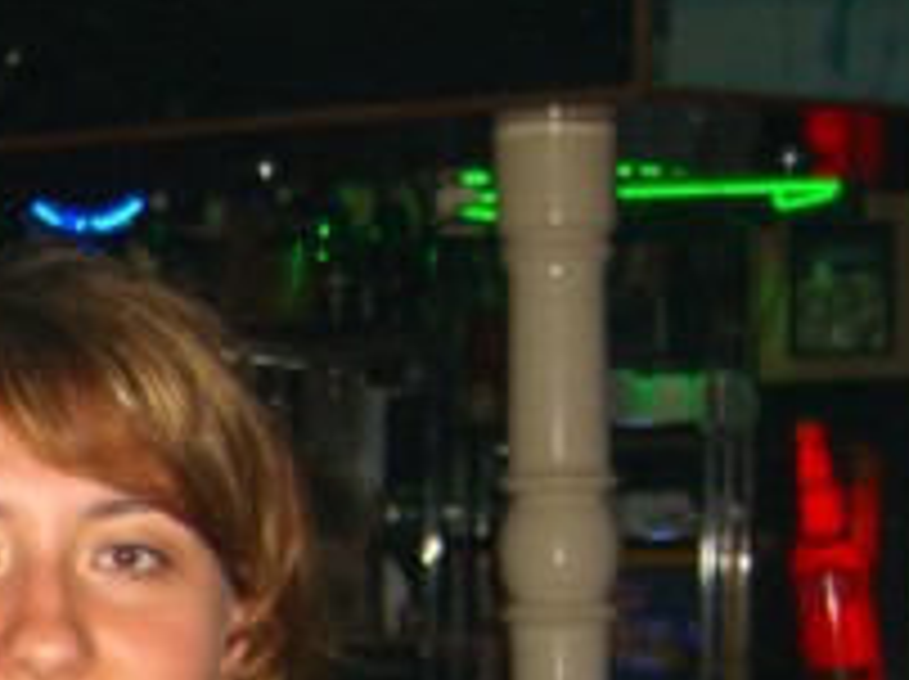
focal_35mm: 113
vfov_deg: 12.5
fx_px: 2964
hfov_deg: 16.4
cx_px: -302
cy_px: 986
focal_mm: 7.9
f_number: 2.8
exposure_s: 1/60
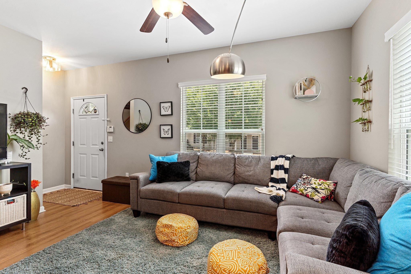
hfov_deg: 93.3
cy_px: 137
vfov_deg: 70.4
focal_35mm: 17
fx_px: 194
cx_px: 206
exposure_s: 1/1.25
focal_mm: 17
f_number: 9
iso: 100
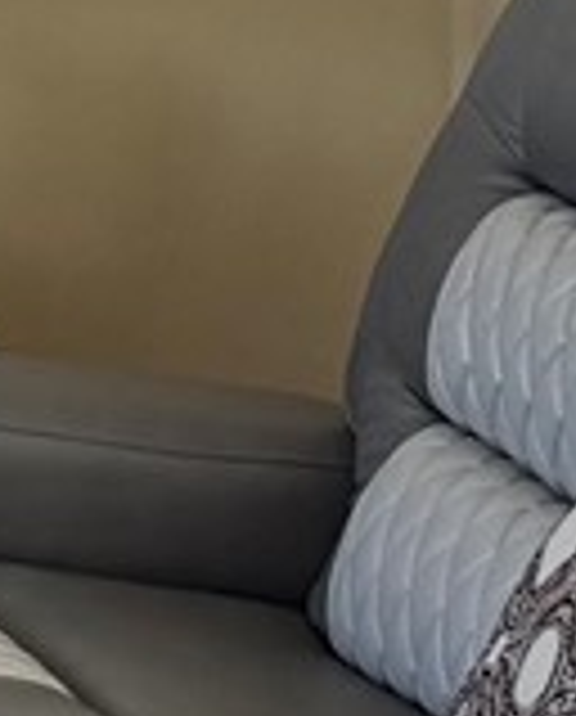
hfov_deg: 6.2
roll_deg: -1.0
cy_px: -527
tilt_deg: -3.5
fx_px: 4989
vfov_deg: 8.0
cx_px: -1071
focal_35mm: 235
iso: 125
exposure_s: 1/120
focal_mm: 6.76
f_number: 1.78
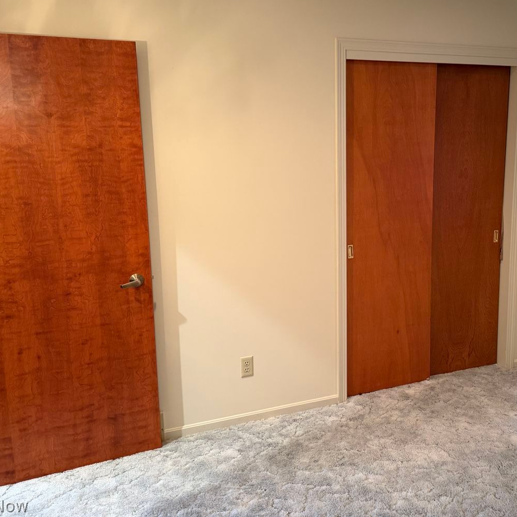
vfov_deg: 51.0
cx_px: 338
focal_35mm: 32
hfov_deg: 50.3
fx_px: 541
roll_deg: +0.8
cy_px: 227
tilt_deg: -9.6
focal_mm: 6.76
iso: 400
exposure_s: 1/60
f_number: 1.78
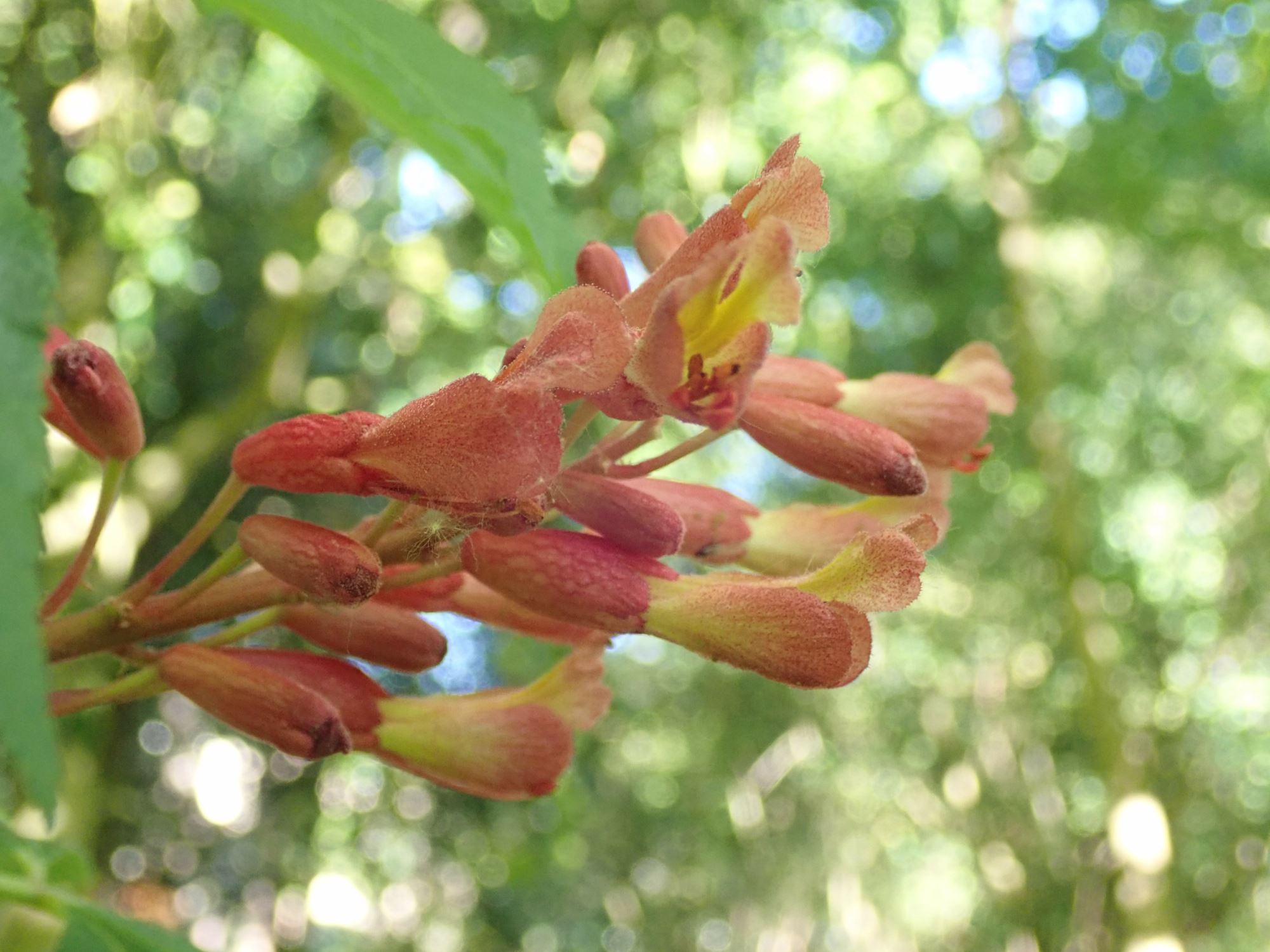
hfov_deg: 41.2
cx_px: 635
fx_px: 1688
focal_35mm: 46
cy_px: 476
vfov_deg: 31.5
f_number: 3.1
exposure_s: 1/160
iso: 800
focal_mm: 8.41
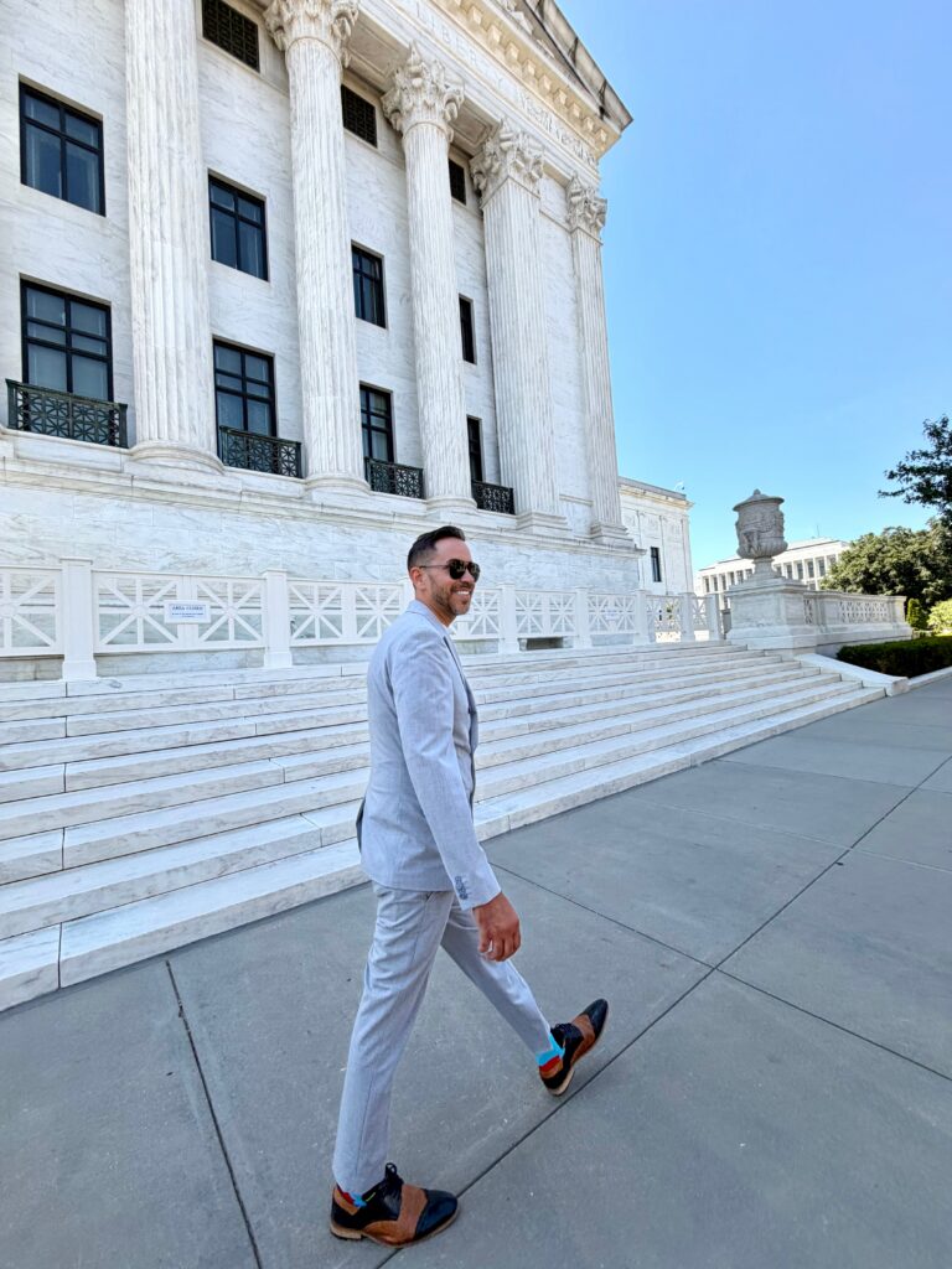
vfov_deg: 102.1
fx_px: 513
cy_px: 634
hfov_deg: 85.7
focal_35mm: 14
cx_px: 476
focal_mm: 2.22
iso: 40
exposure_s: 1/574
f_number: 2.2
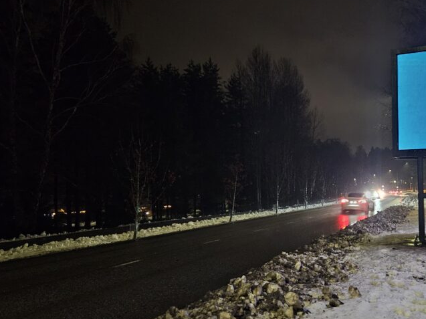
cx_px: 316
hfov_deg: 48.4
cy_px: 172
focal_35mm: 37
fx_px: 455
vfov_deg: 38.6
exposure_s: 1/24
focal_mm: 5.4
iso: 1000
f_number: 1.8
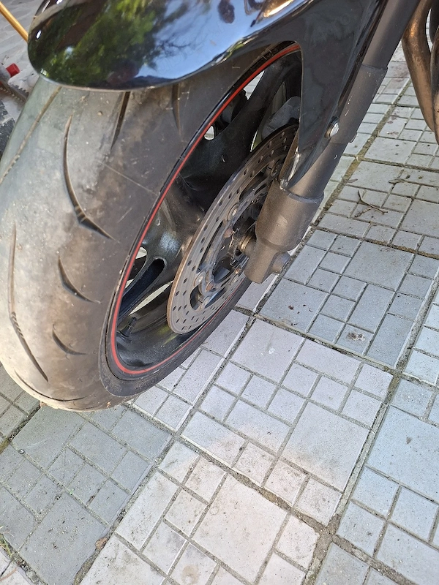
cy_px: 292
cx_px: 220
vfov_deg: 73.9
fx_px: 389
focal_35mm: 23
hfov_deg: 58.9
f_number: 1.8
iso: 200
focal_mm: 5.54
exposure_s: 1/100
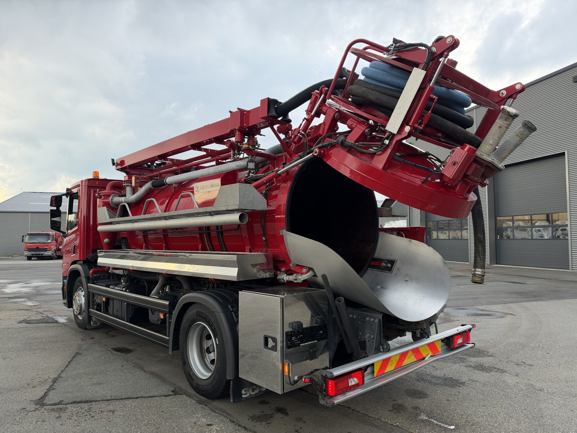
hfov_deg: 71.6
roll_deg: +0.5
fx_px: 400
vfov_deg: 56.8
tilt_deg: +3.0
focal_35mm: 24
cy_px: 216
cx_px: 288
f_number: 1.8
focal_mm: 6.93
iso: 80
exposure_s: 1/366
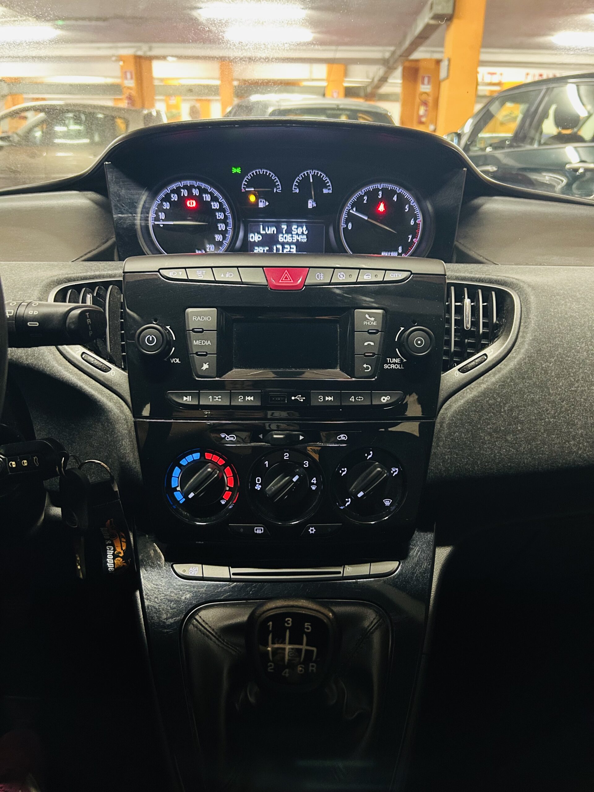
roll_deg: -1.5
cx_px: 297
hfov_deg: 53.1
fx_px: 595
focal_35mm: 26
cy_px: 396
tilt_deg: -23.4
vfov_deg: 67.3
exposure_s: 1/25
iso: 500
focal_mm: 5.7
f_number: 1.5
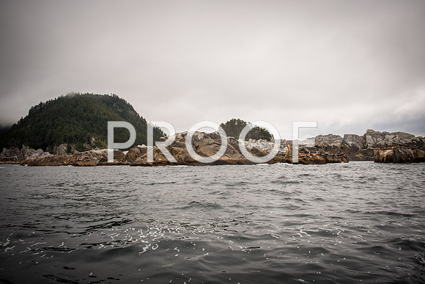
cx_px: 221
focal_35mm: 28
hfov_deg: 64.7
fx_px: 336
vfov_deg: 45.8
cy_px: 146
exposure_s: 1/800
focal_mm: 27
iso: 100
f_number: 2.8
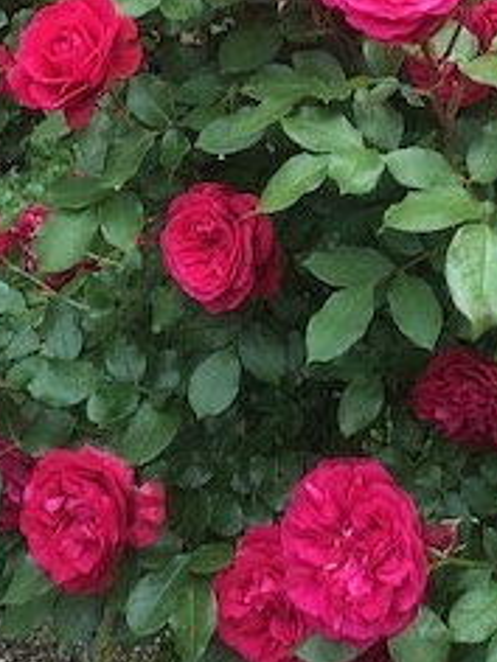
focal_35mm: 76
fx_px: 1455
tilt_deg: +0.4
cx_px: 359
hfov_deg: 19.3
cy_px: 42
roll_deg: -5.0
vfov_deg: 24.8
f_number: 1.8
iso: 20
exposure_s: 1/264
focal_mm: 3.99
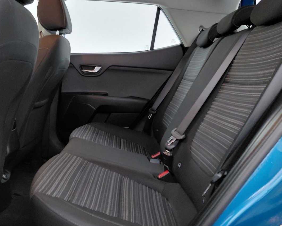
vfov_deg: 44.5
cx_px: 106
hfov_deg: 53.6
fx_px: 275
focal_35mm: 33
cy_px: 110
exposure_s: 1/30
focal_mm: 4.69
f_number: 1.8
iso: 400
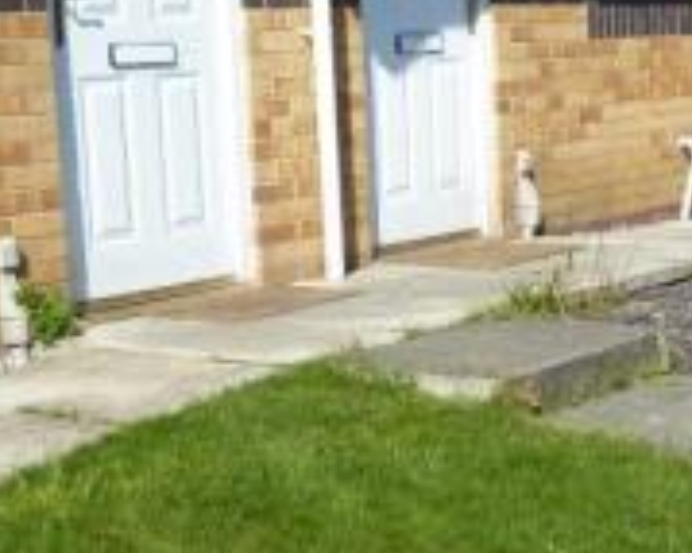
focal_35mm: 92
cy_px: 509
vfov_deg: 16.5
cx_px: 617
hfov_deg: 20.4
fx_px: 1883
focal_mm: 4.7
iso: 80
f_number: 4
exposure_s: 1/500
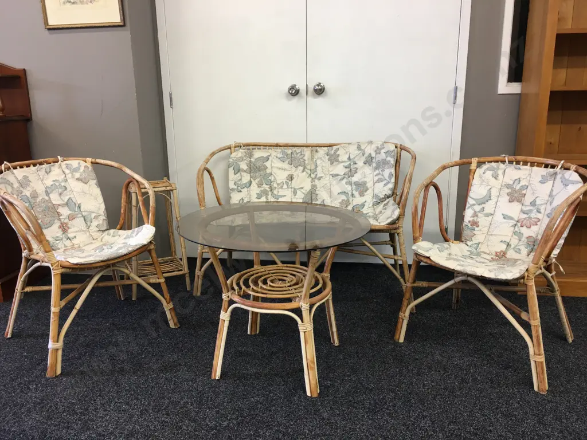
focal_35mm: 29
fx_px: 492
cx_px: 294
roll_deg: +0.2
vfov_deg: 48.2
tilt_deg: -12.3
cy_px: 220
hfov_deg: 61.7
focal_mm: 4.15
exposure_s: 1/17
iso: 32
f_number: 2.2
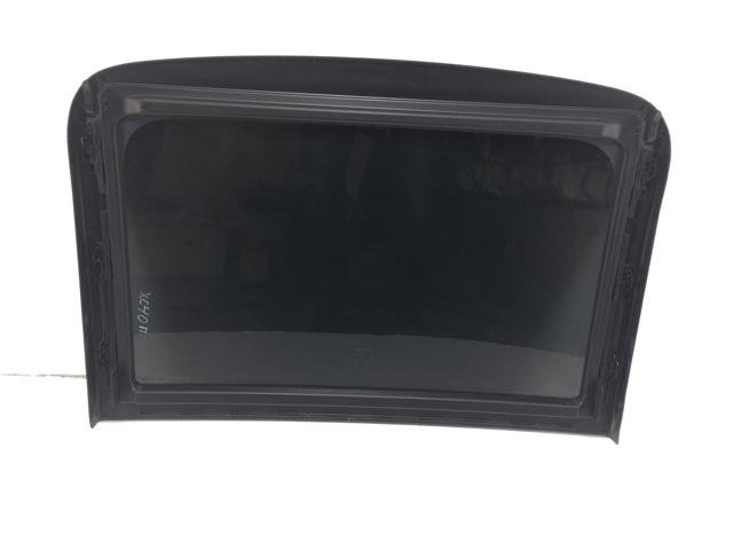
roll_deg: -3.3
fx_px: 614
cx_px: 366
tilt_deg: -28.5
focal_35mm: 29
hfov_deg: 61.7
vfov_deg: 48.2
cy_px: 275
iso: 32
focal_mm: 4.15
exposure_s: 1/100
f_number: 2.2
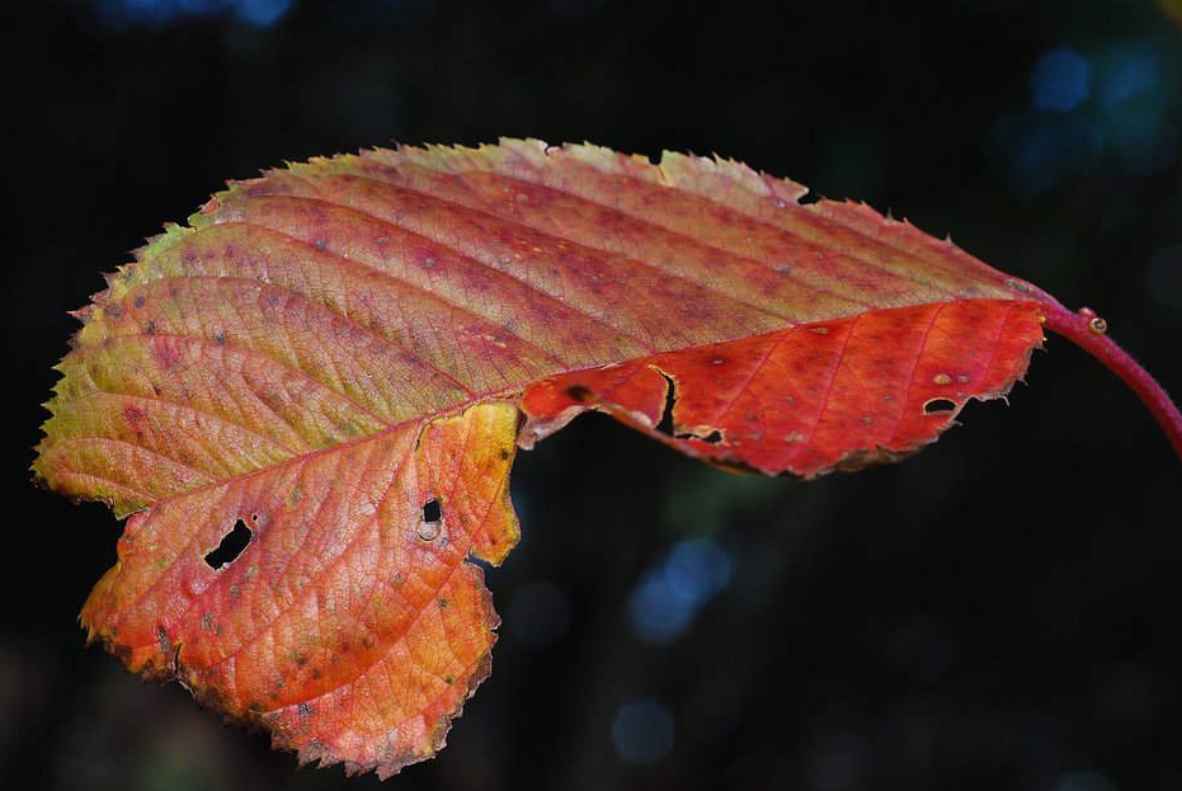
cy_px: 408
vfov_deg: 13.9
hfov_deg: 20.6
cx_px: 554
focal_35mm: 99
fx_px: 3254
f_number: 10
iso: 250
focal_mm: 60
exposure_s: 1/50
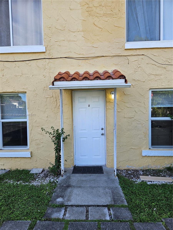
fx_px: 153
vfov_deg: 73.9
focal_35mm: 23
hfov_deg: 58.9
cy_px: 115
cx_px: 86
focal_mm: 5.4
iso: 25
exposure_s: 1/300
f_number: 1.8
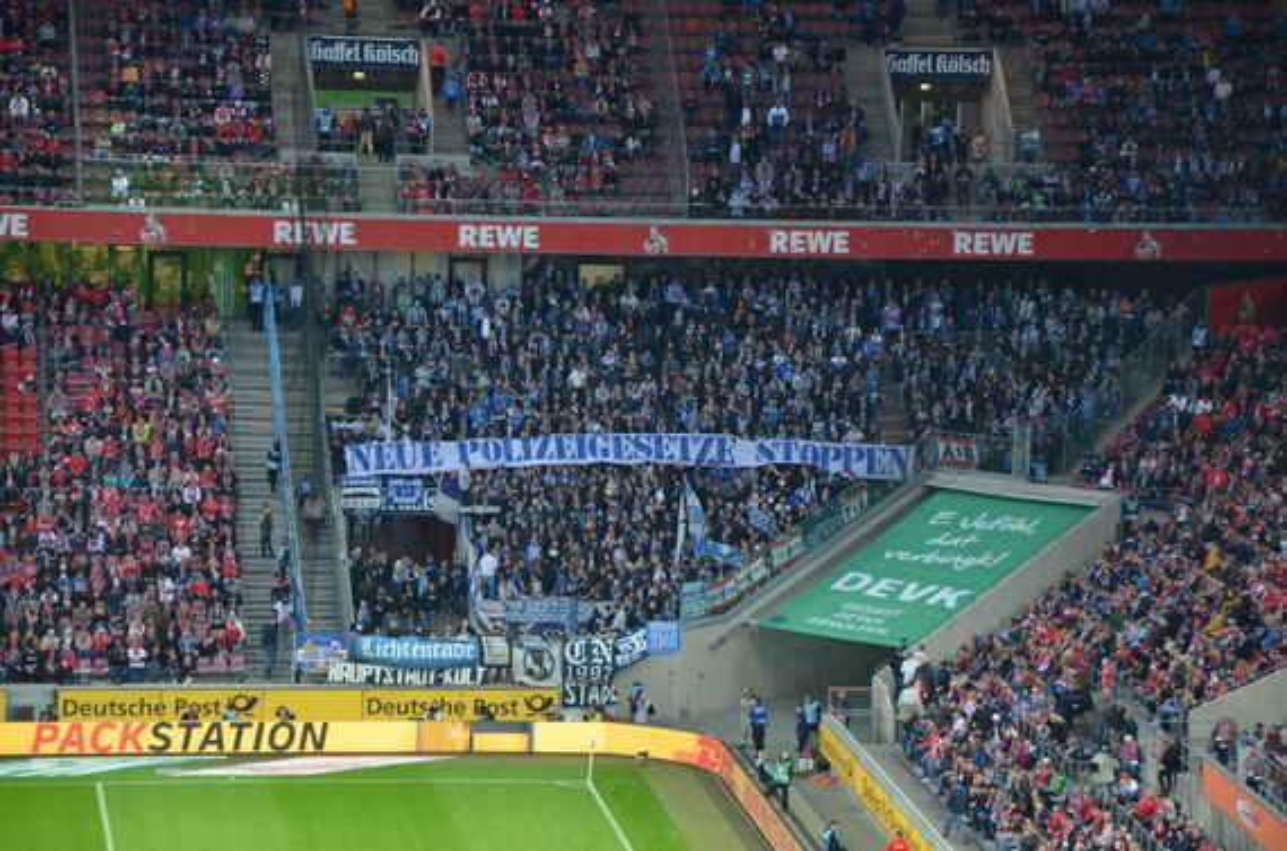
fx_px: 5617
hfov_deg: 13.1
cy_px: 426
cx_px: 644
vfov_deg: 8.7
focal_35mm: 158
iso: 1600
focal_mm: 105
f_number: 5.6
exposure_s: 1/125
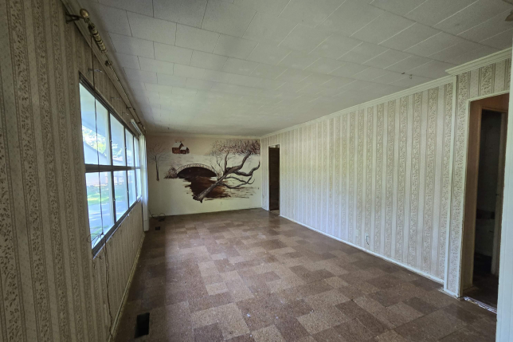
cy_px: 183
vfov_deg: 81.1
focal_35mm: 14
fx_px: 199
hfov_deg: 104.3
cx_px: 255
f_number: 2.2
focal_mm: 2.2
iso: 200
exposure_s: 1/60
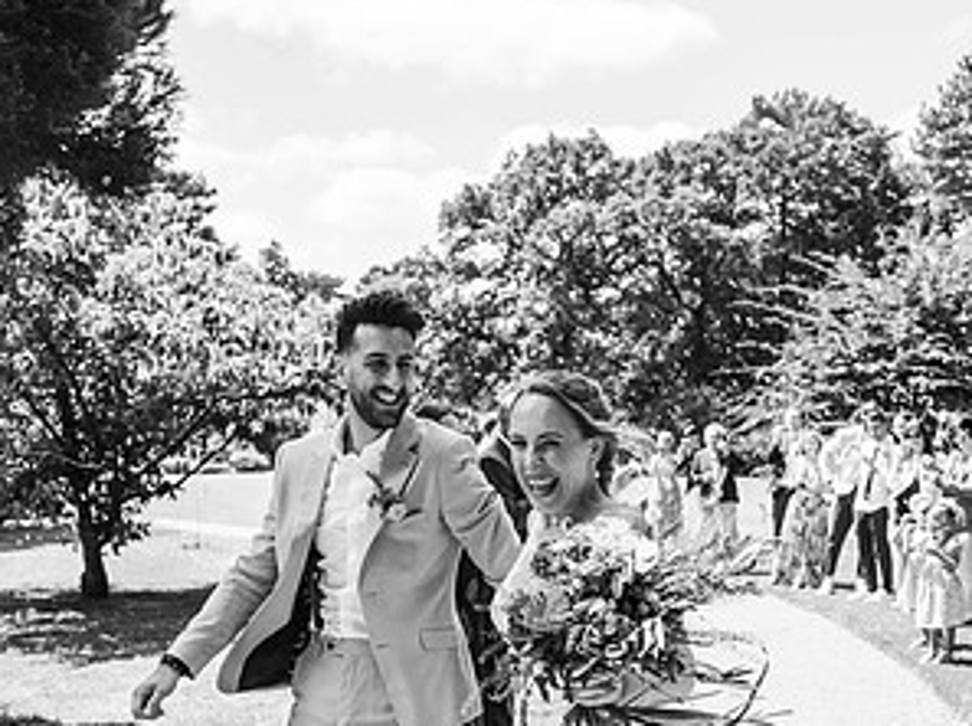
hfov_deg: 37.5
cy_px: 612
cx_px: 486
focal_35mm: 51
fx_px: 1430
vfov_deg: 27.7
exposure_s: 1/500
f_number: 4.5
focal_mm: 35
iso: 100
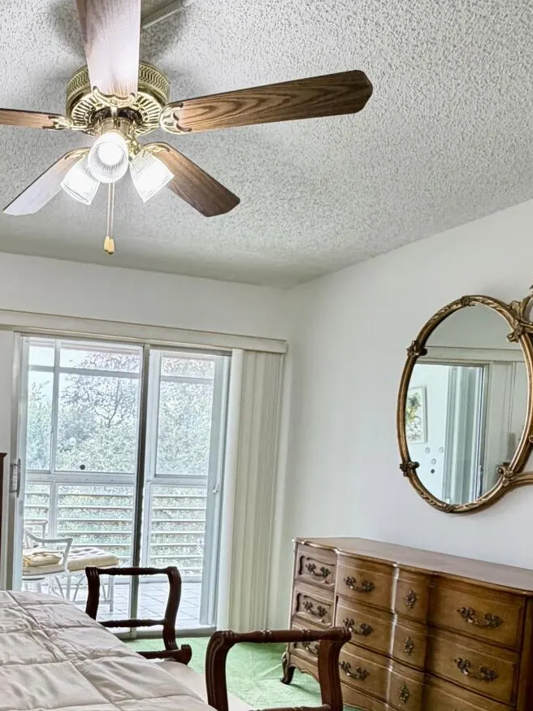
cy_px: 509
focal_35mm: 32
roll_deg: -2.2
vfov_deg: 54.8
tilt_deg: -4.4
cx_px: 50
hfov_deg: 40.7
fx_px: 657
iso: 200
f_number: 2.2
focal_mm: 2.22
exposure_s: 1/60
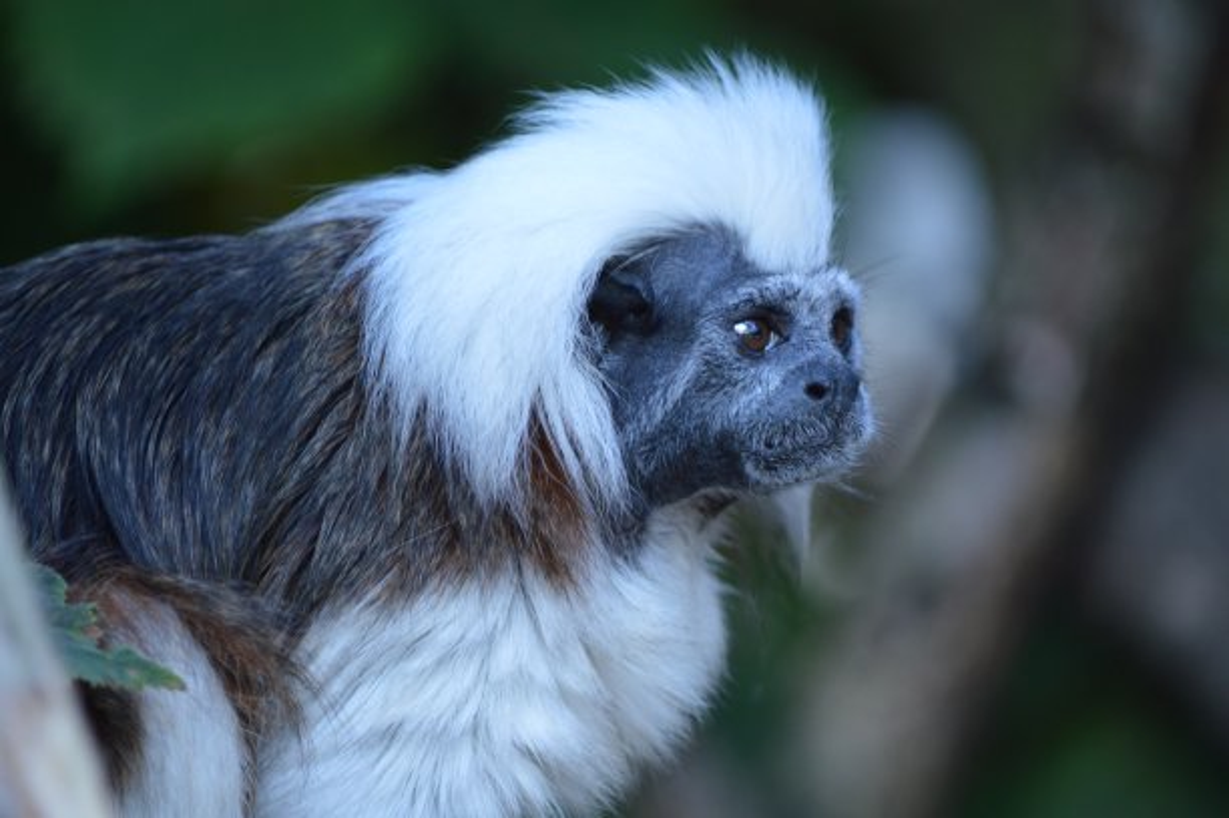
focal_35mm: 330
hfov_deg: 6.2
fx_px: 11256
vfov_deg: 4.2
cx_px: 614
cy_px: 409
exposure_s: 1/125
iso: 450
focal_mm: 220
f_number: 5.3
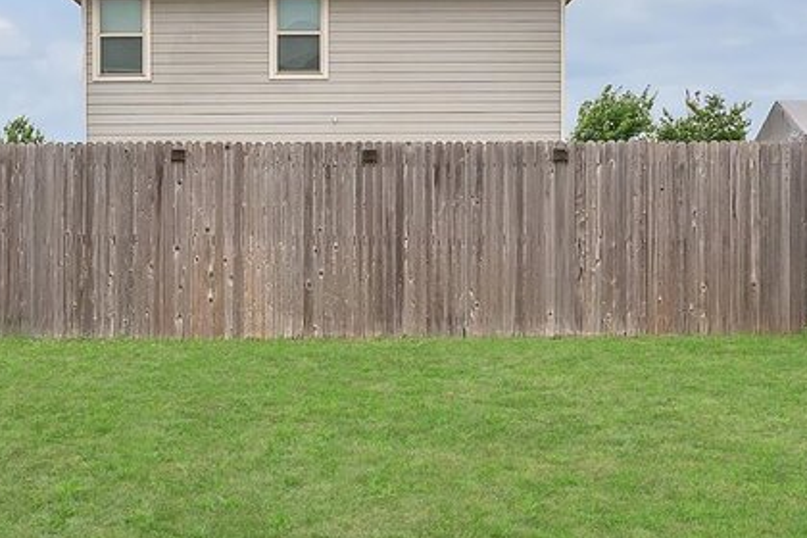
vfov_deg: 25.1
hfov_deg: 36.6
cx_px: 296
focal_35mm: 54
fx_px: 1210
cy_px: 261
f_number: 10
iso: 125
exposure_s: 1/125
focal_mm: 14
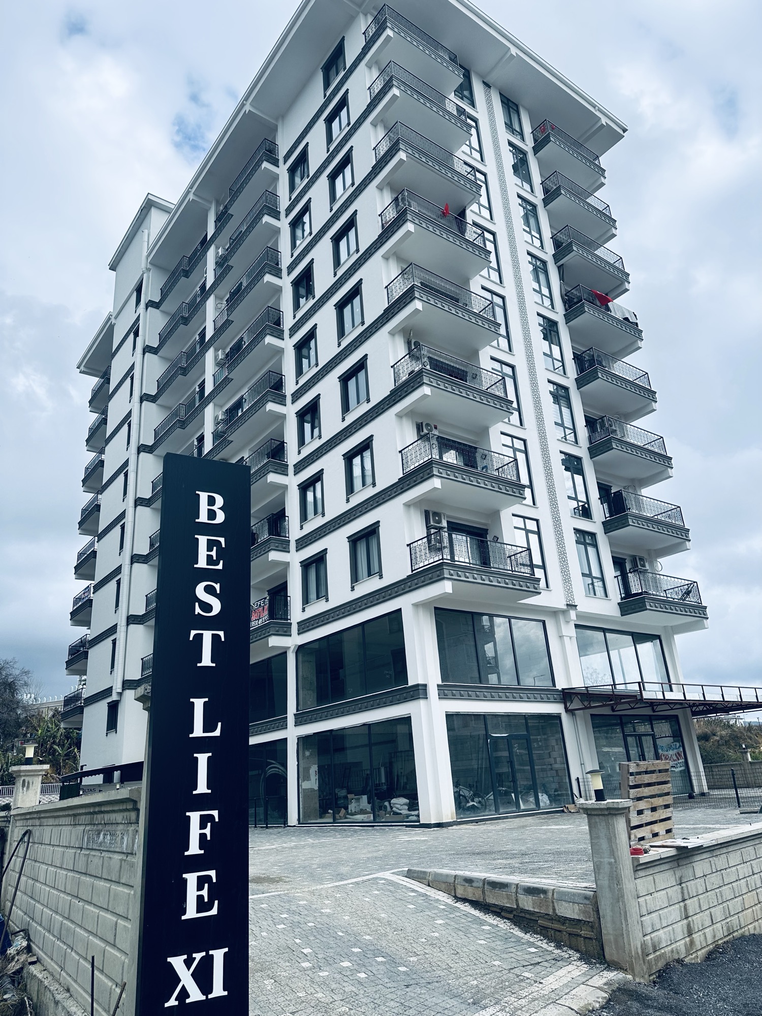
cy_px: 508
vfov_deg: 71.6
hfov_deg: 56.8
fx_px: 704
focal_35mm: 24
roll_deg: +4.0
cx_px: 381
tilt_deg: +22.0
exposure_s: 1/2591
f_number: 1.78
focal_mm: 6.86
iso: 80
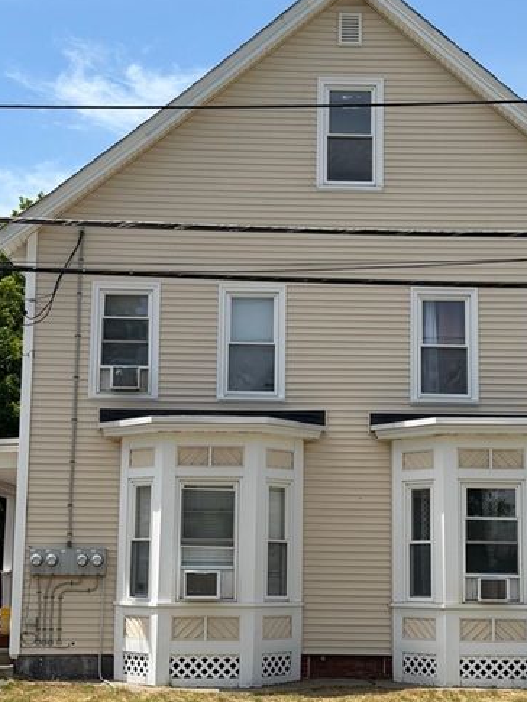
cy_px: 380
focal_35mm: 66
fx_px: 1339
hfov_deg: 22.2
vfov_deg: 29.4
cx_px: 323
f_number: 1.78
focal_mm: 6.76
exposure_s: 1/6024
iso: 80
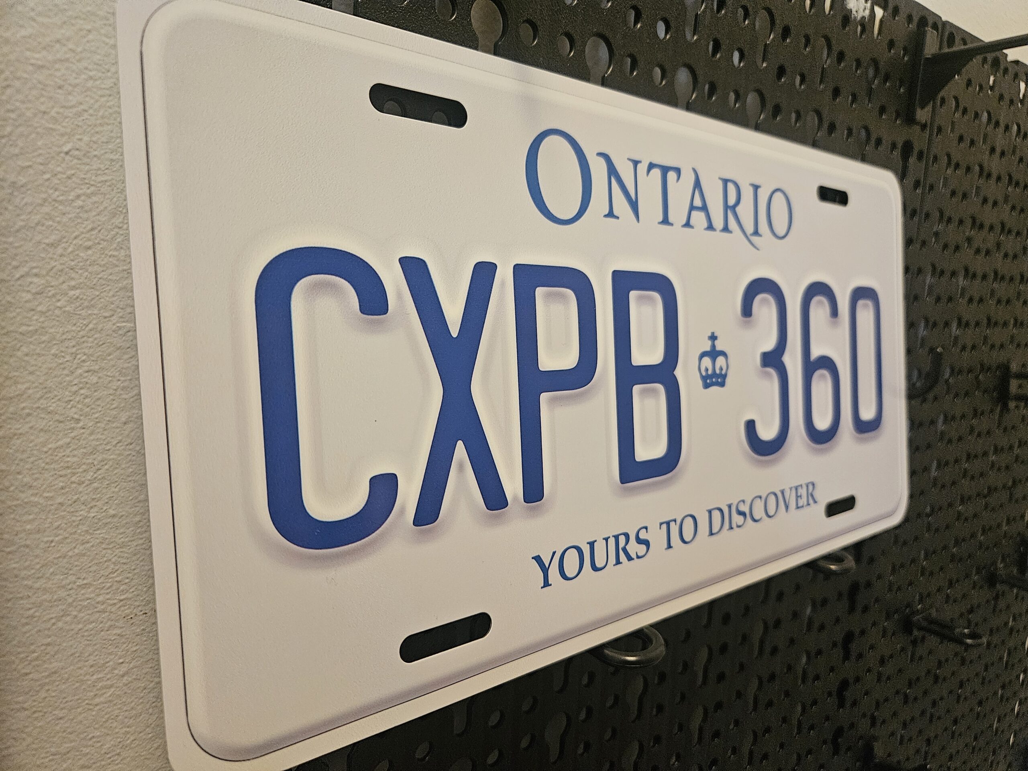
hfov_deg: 73.9
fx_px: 683
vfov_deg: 58.9
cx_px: 514
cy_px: 386
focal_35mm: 23
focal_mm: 5.4
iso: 640
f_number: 1.8
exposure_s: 1/60
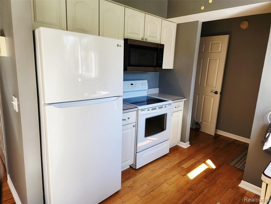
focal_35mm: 23
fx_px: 180
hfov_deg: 73.9
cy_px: 102
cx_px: 136
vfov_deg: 58.9
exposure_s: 1/182
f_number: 1.8
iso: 100
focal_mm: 6.4
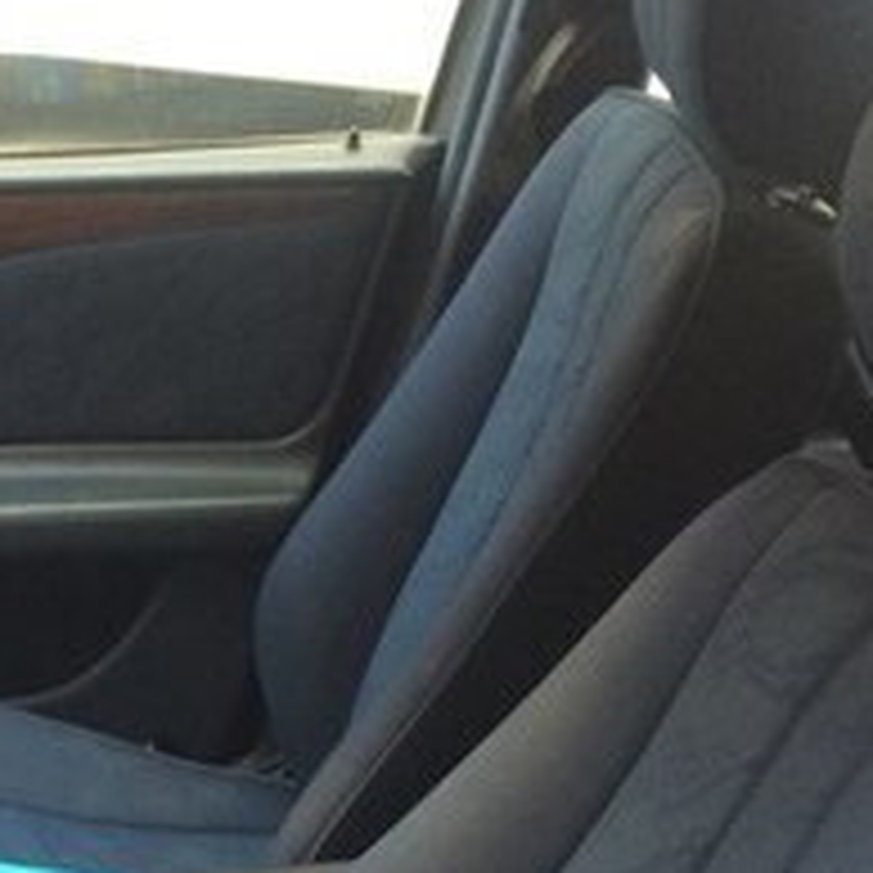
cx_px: -144
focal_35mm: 87
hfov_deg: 19.0
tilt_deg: -29.2
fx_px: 2482
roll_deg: +5.4
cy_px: 1001
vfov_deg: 19.0
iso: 50
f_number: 2.2
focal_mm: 4.15
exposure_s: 1/33
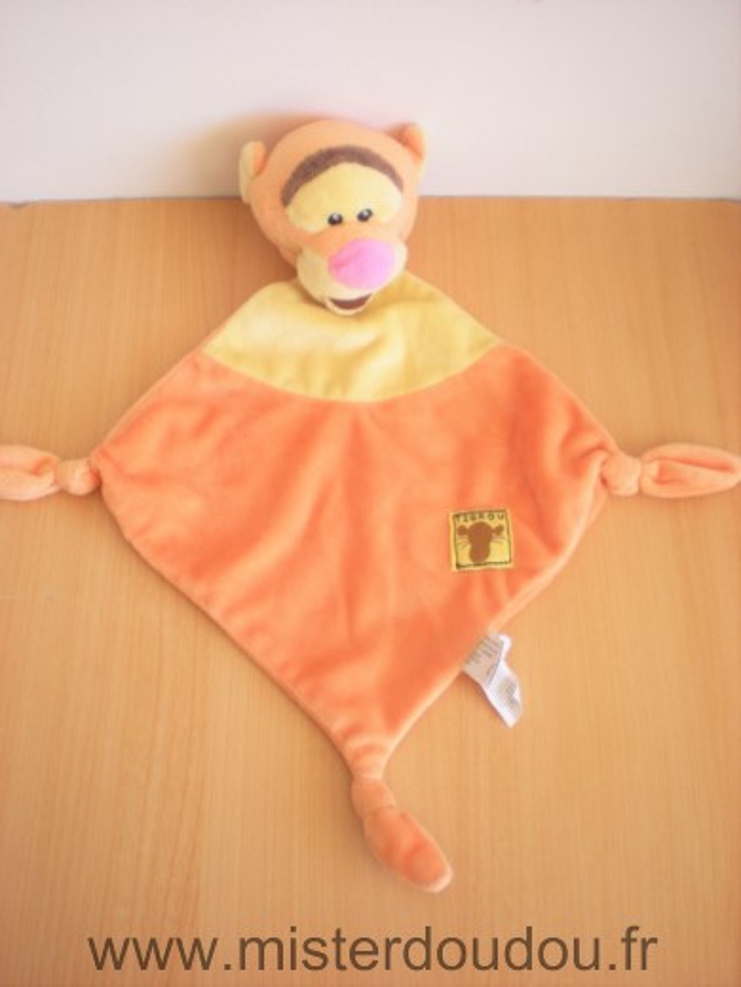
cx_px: 370
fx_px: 1085
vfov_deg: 49.0
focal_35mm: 38
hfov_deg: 37.7
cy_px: 494
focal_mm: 6.3
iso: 163
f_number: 3.1
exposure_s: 1/60
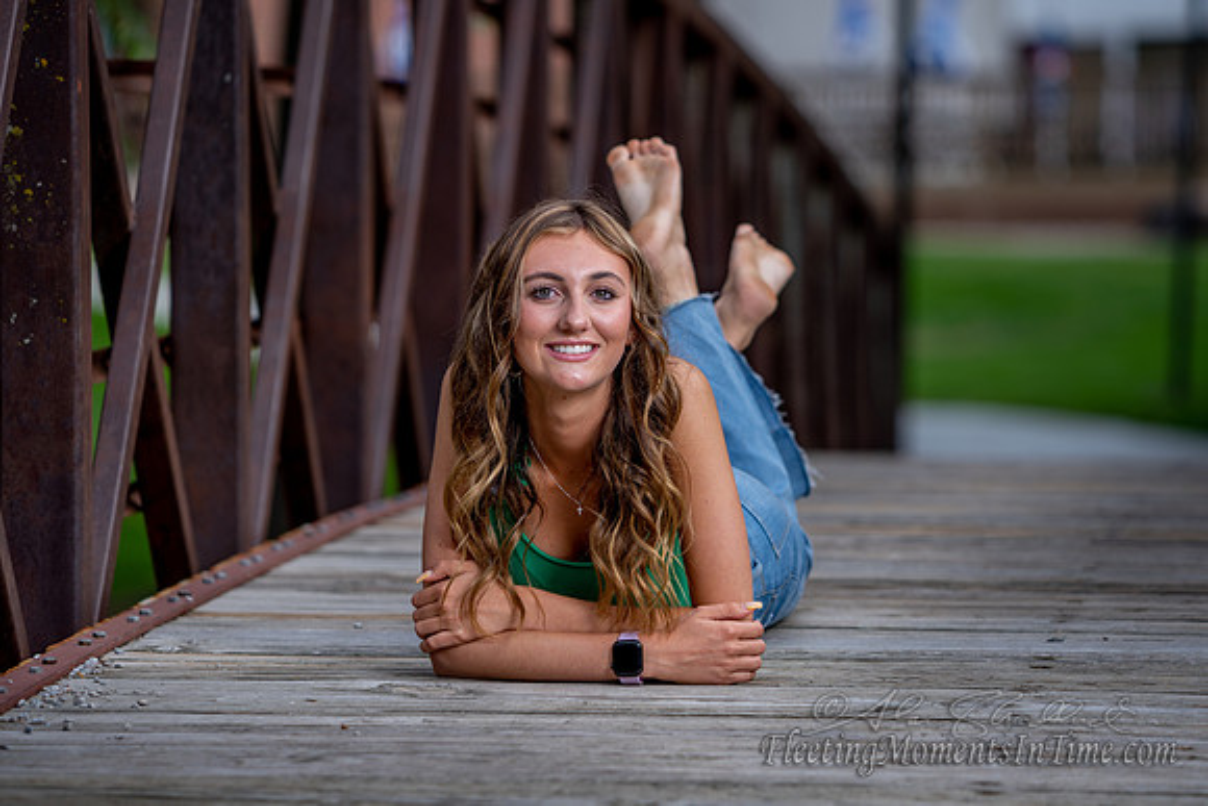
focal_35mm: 200
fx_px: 6712
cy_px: 403
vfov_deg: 6.9
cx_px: 604
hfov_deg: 10.3
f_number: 4
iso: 100
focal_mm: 200
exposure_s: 1/200
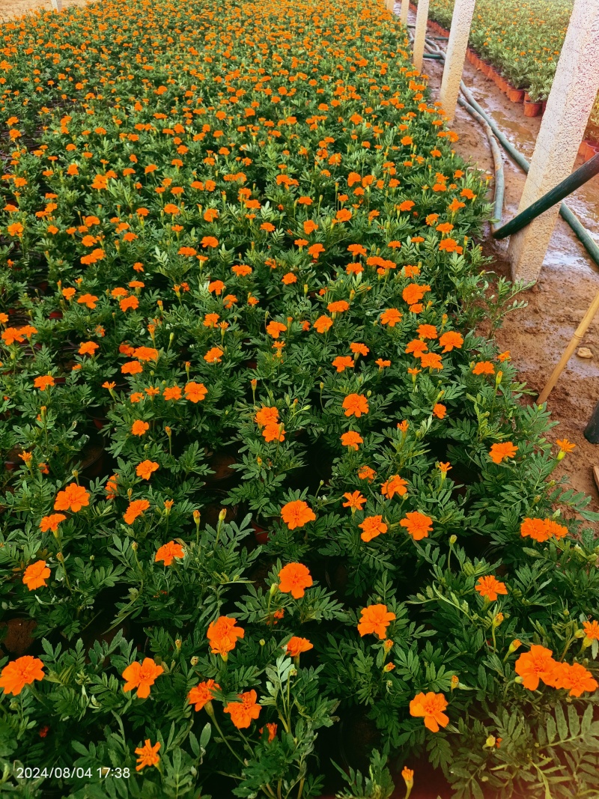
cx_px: 300
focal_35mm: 23
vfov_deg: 73.9
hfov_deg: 58.9
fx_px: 531
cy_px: 400
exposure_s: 1/202
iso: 50
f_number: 1.88
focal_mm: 5.5
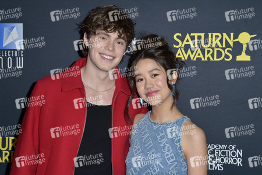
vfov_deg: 21.9
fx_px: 451
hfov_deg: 32.4
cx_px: 131
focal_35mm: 62
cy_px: 88
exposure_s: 1/250
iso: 250
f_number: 6.3
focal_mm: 62
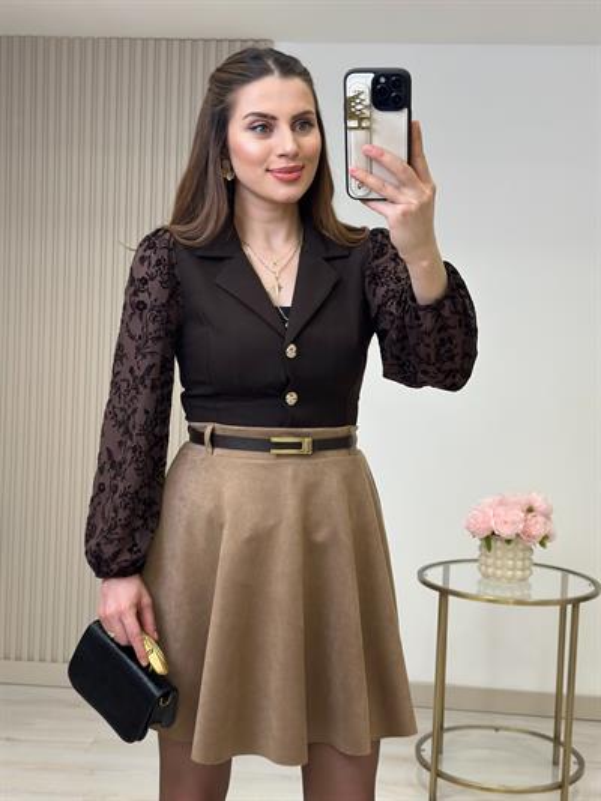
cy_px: 400
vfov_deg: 39.6
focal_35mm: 48
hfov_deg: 30.3
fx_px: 1111
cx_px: 300
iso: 80
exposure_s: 1/193
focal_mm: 6.86
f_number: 1.78
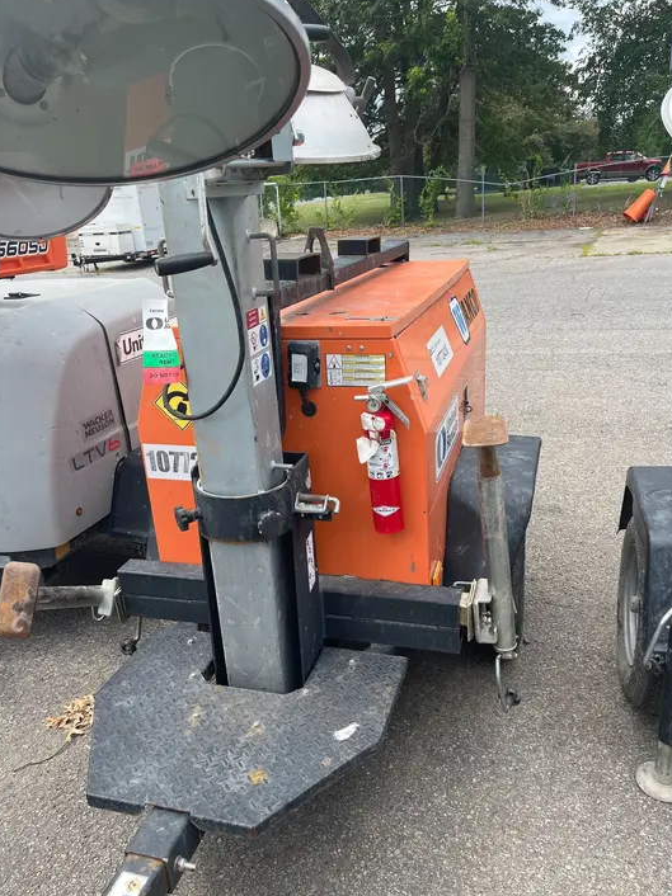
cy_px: 449
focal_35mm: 27
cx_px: 343
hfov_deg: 51.3
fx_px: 699
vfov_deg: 65.3
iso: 50
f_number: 1.6
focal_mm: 5.1
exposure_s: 1/920
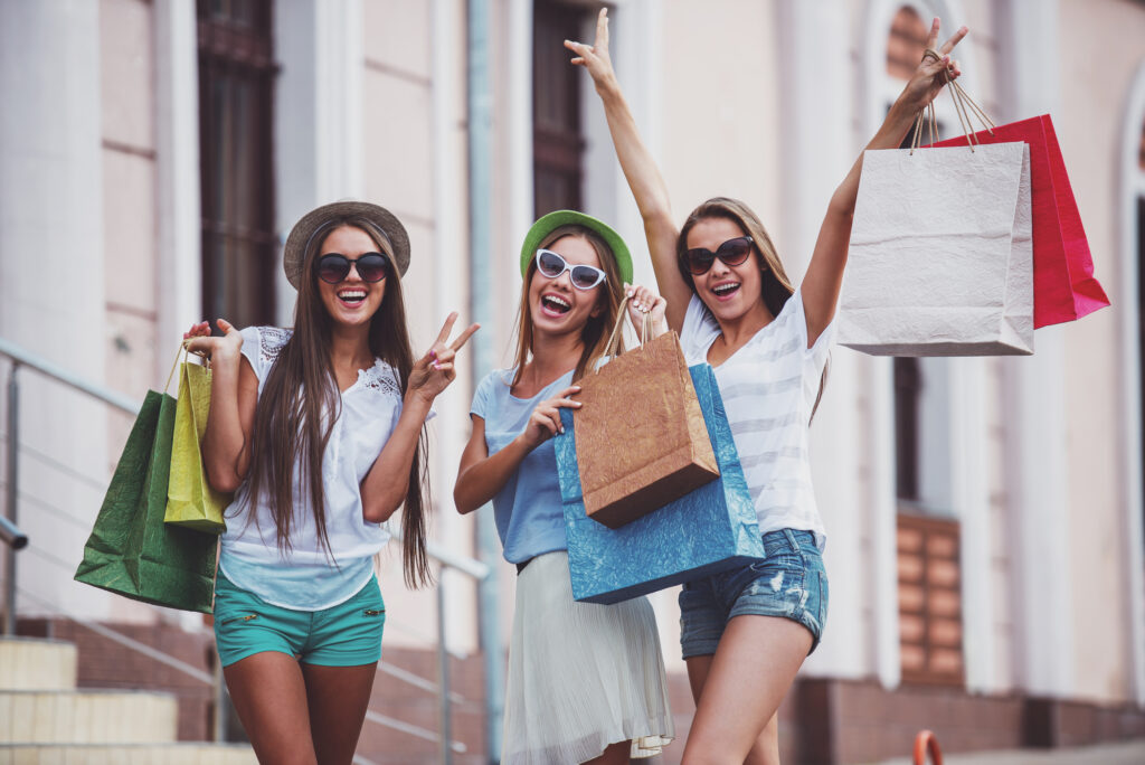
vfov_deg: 7.9
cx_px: 572
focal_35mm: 175
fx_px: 5569
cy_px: 382
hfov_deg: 11.7
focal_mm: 175
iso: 160
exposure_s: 1/640
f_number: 2.8
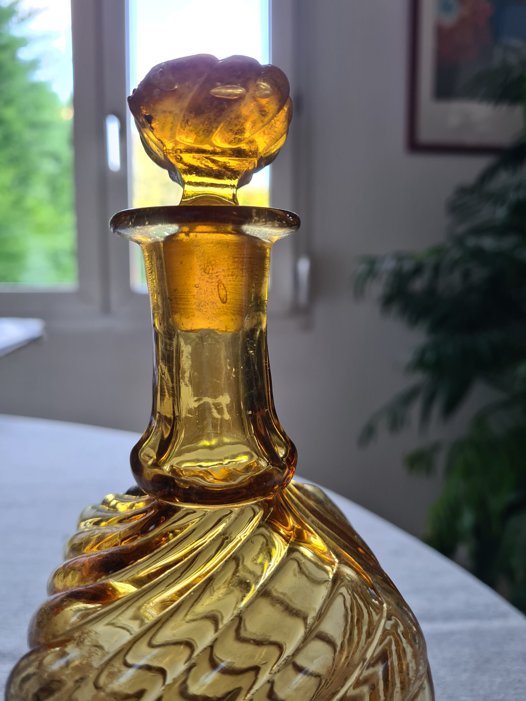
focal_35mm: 26
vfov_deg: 67.3
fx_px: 527
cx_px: 263
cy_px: 350
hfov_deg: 53.1
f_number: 1.8
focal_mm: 5.4
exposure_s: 1/50
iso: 80
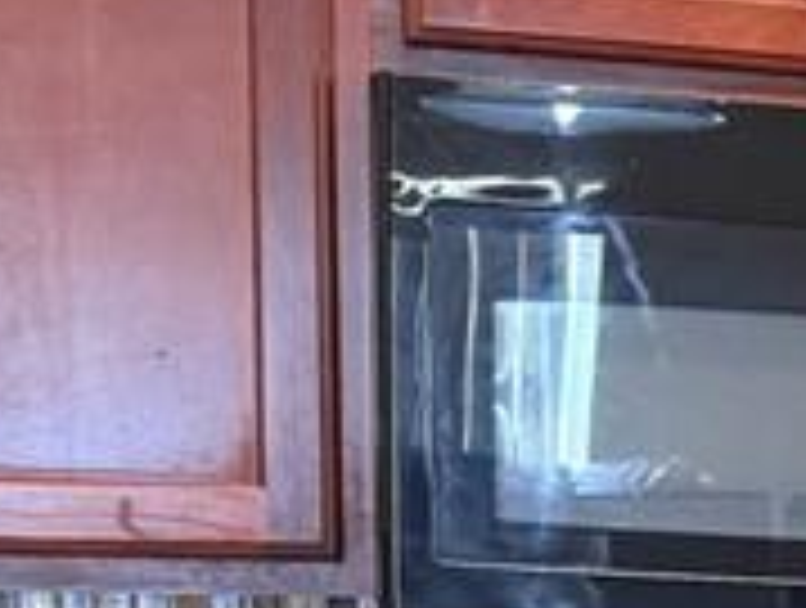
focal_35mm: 137
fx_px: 3196
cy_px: 806
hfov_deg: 11.9
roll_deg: -1.2
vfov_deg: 10.6
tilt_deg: -5.1
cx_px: 1873
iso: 320
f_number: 1.78
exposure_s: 1/60
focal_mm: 6.76
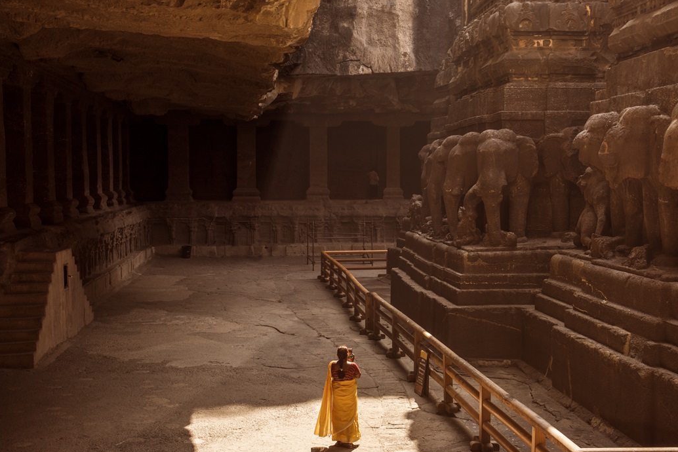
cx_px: 389
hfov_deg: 34.4
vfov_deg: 23.4
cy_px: 218
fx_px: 1093
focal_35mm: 58
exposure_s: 1/125
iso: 100
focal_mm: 50
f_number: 8
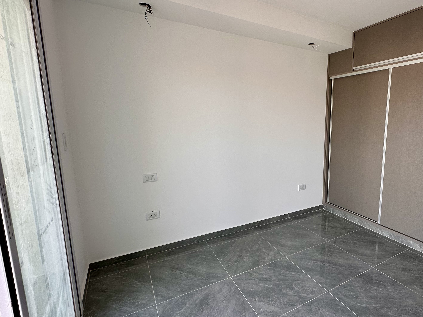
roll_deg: -0.3
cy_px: 159
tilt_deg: -8.8
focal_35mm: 20
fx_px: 244
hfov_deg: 79.4
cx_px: 277
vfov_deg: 66.0
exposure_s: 1/99
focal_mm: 2.22
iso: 80
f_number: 2.2
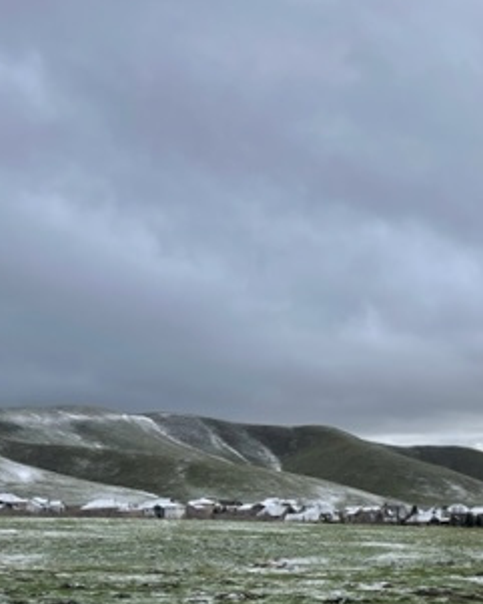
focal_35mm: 54
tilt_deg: +2.6
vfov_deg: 34.0
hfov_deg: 26.1
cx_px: 521
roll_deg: +2.8
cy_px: 456
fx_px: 964
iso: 32
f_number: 1.6
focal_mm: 5.1
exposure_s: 1/2717
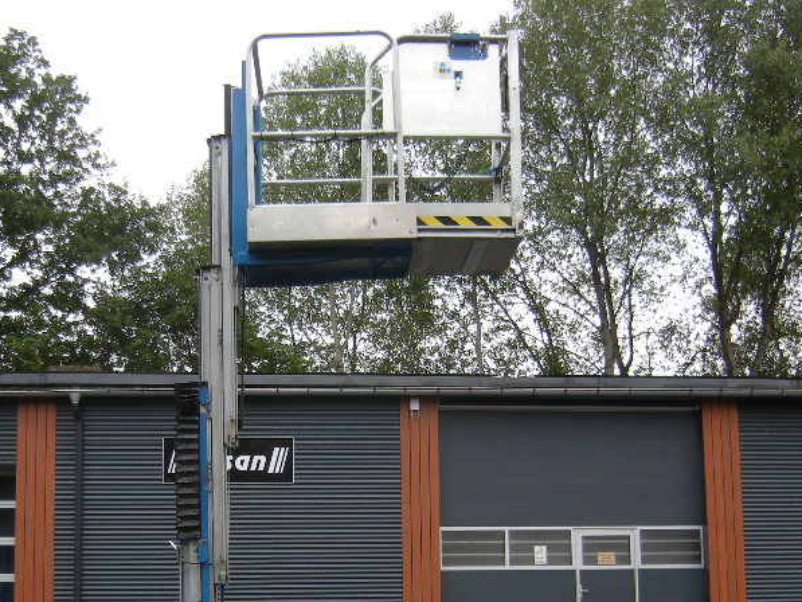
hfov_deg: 39.5
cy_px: 484
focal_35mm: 48
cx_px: 314
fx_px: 1112
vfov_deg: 29.6
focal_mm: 4.7
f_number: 2.8
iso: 64
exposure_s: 1/467
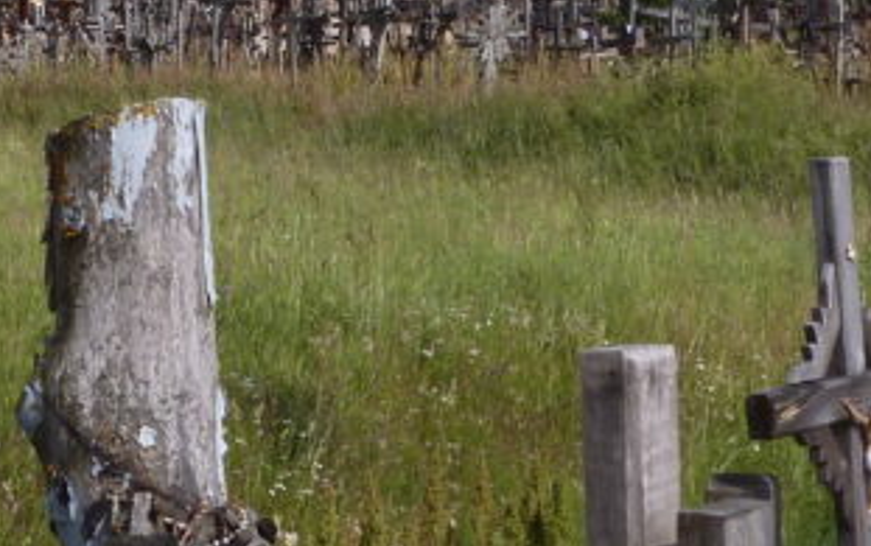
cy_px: -50
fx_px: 3398
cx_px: 246
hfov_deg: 14.6
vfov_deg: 9.1
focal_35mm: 143
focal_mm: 7.4
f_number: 5.6
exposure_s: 1/500
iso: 100
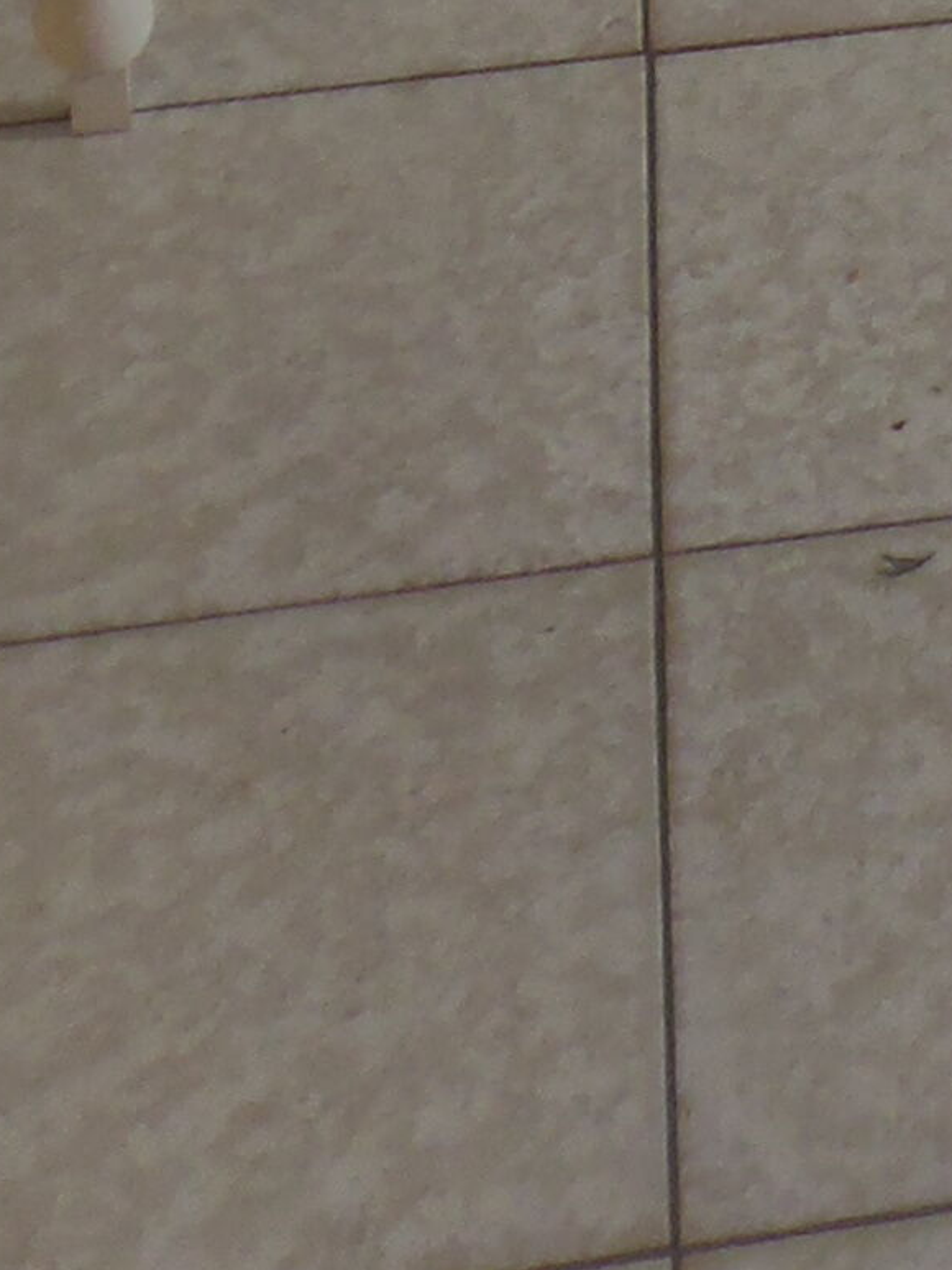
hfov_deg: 10.5
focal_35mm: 133
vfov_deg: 11.6
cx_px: 1699
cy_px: -1969
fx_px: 4880
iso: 64
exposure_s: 1/125
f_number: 2.9
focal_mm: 4.3
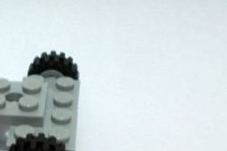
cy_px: 138
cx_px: -20
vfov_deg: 17.5
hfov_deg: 24.6
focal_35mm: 77
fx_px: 486
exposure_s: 1/25
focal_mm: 4.6
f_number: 3.2
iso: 125
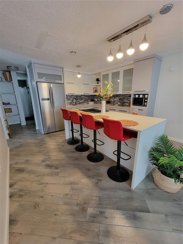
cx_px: 92
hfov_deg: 89.9
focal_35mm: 13
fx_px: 92
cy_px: 122
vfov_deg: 106.2
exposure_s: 1/60
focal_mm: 2.2
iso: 320
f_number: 2.2
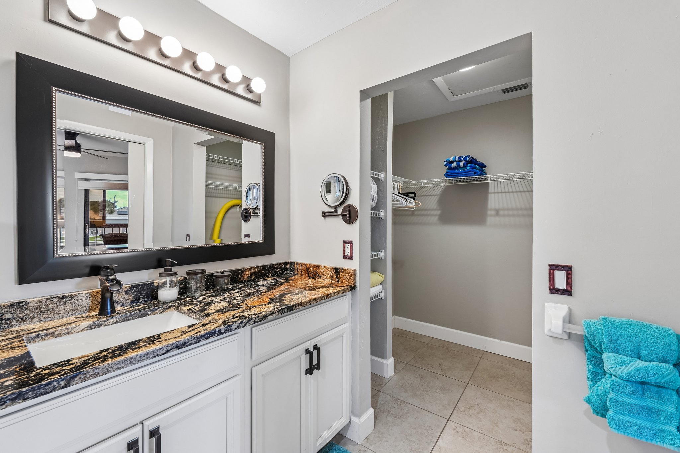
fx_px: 264
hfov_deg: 104.3
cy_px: 226
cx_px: 340
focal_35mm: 14
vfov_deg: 81.2
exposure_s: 1/13
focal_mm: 14
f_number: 8
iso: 400
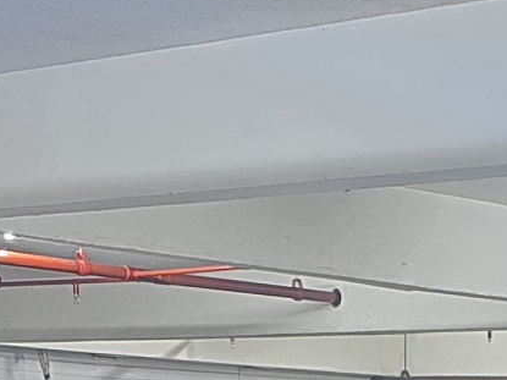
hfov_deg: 14.2
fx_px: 1947
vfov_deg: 9.8
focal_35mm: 133
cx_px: 678
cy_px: 925
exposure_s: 1/20
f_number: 1.7
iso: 2500
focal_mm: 6.3
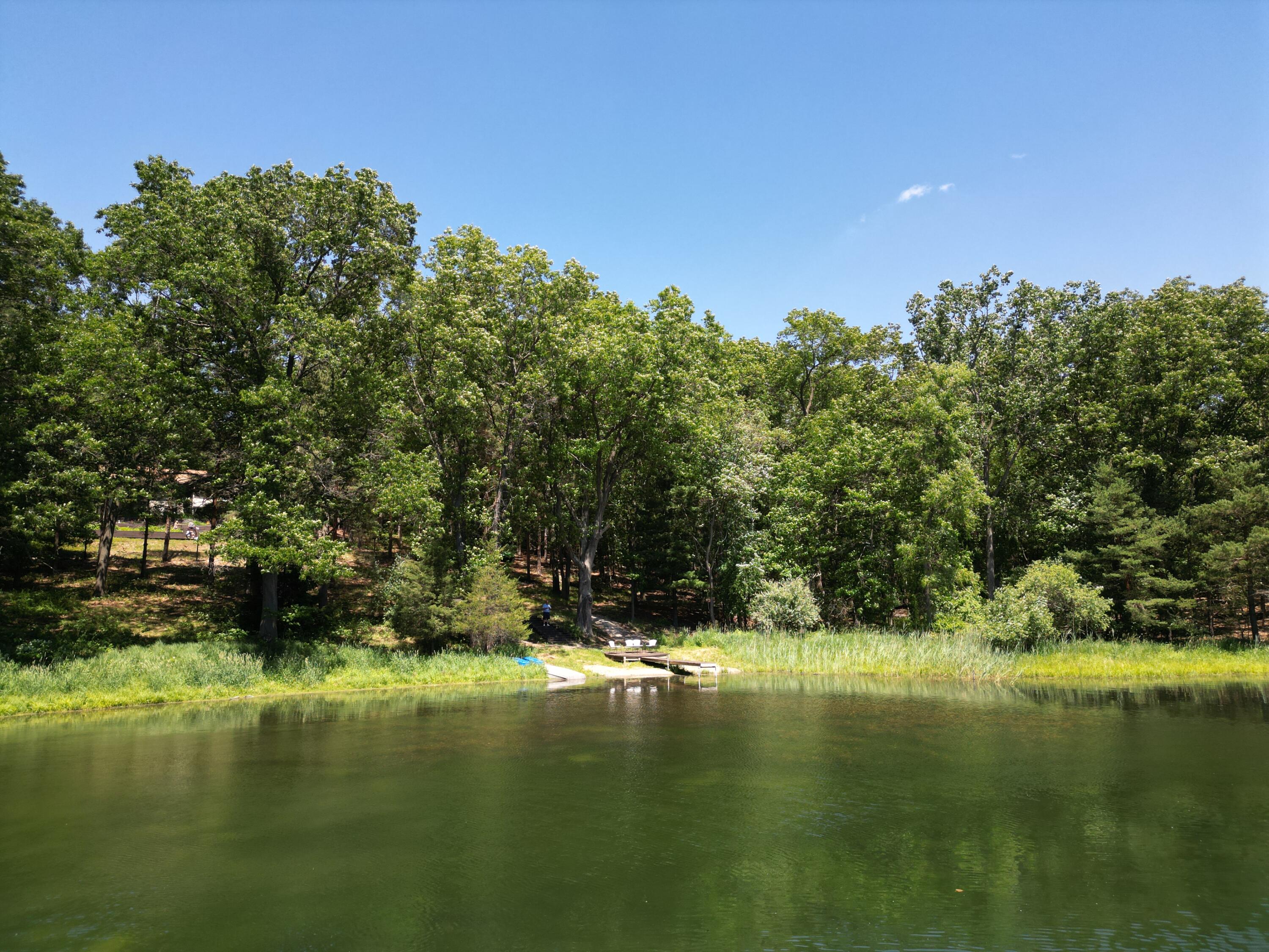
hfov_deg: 71.6
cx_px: 634
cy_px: 476
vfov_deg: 56.8
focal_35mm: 24
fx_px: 880
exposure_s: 1/1250
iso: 110
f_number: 1.7
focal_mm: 6.72
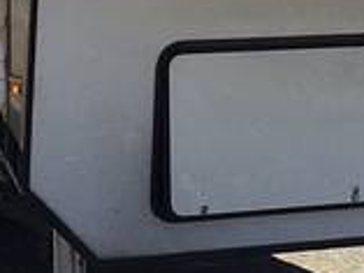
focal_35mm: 197
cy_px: -236
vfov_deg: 7.3
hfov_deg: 10.0
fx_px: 2073
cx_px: 260
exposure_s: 1/799
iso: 25
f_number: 2.4
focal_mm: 3.3
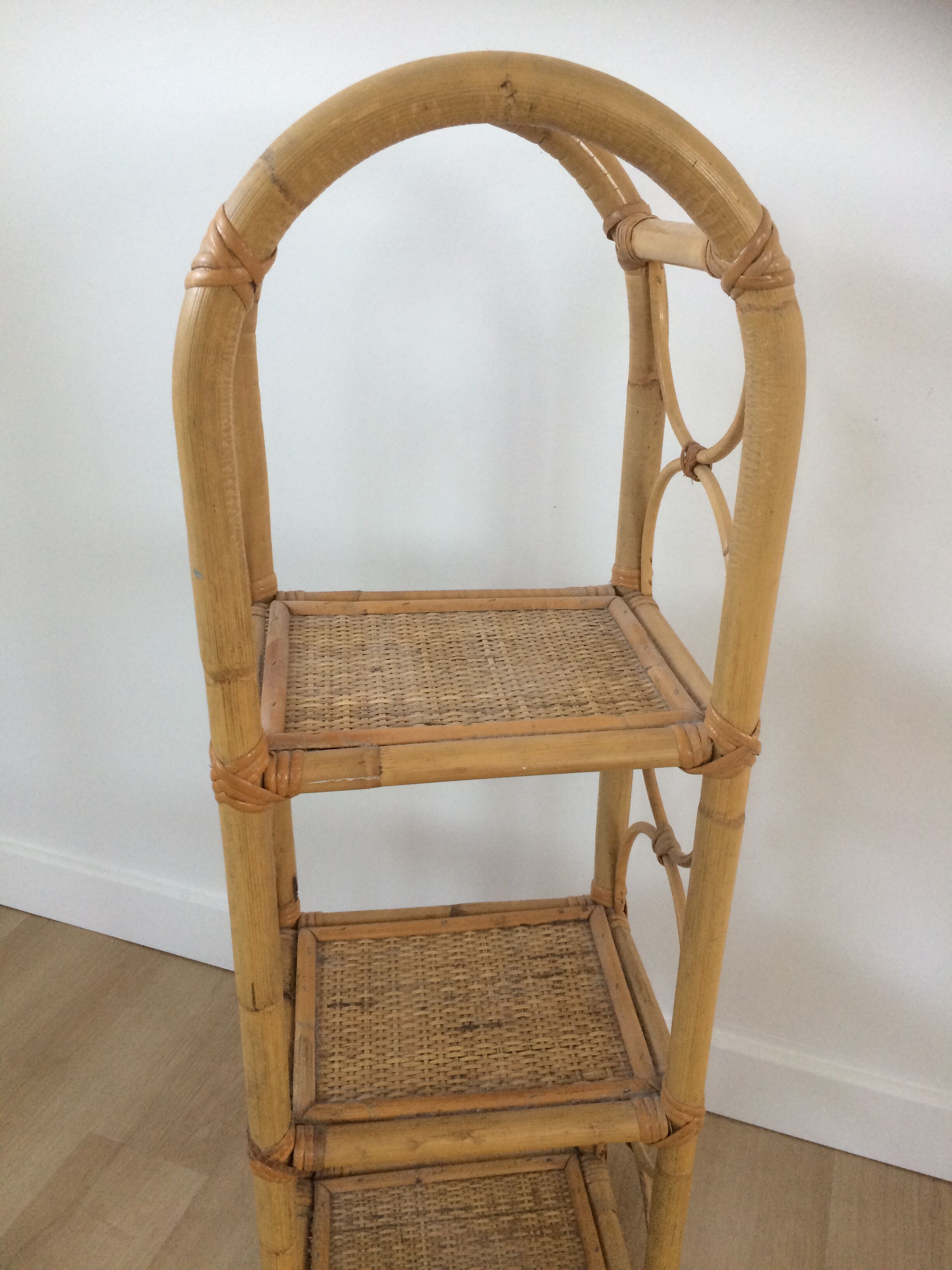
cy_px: 635
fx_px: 1063
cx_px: 476
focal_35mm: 29
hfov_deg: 48.2
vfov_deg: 61.7
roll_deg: +0.7
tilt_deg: -25.8
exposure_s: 1/33
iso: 80
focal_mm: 4.15
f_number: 2.2
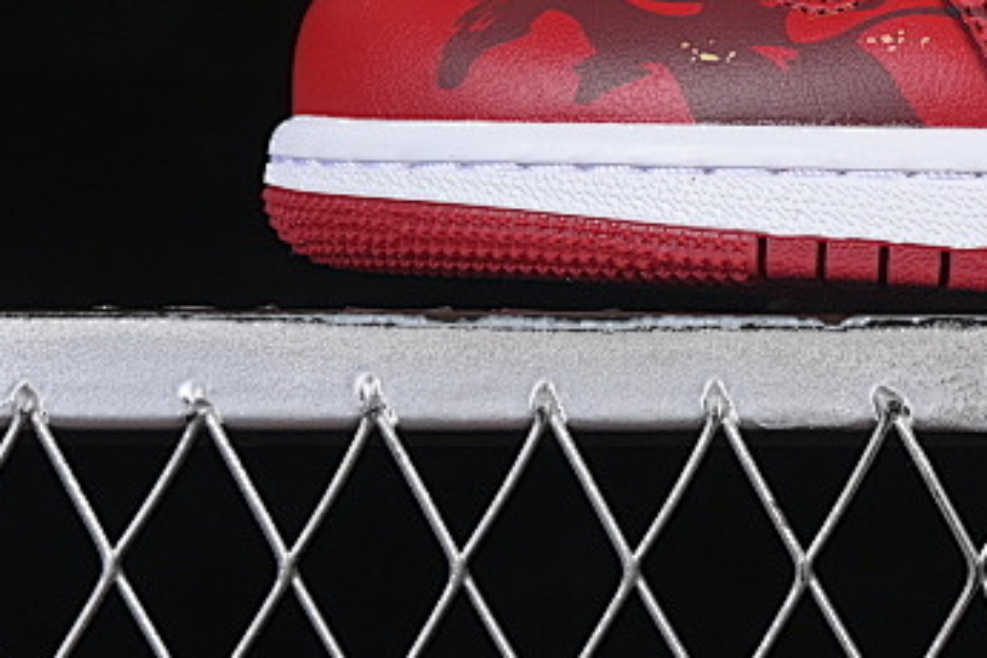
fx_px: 6442
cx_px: 1330
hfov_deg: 8.6
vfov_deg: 5.8
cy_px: -320
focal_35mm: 235
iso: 160
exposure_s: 1/80
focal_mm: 50
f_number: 8
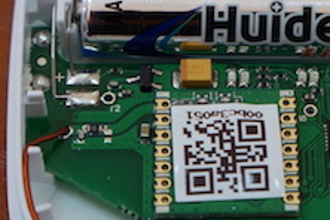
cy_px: 48
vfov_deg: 8.1
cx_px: 293
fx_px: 1558
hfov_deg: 12.0
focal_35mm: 170
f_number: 4
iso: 640
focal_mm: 30
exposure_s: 1/160
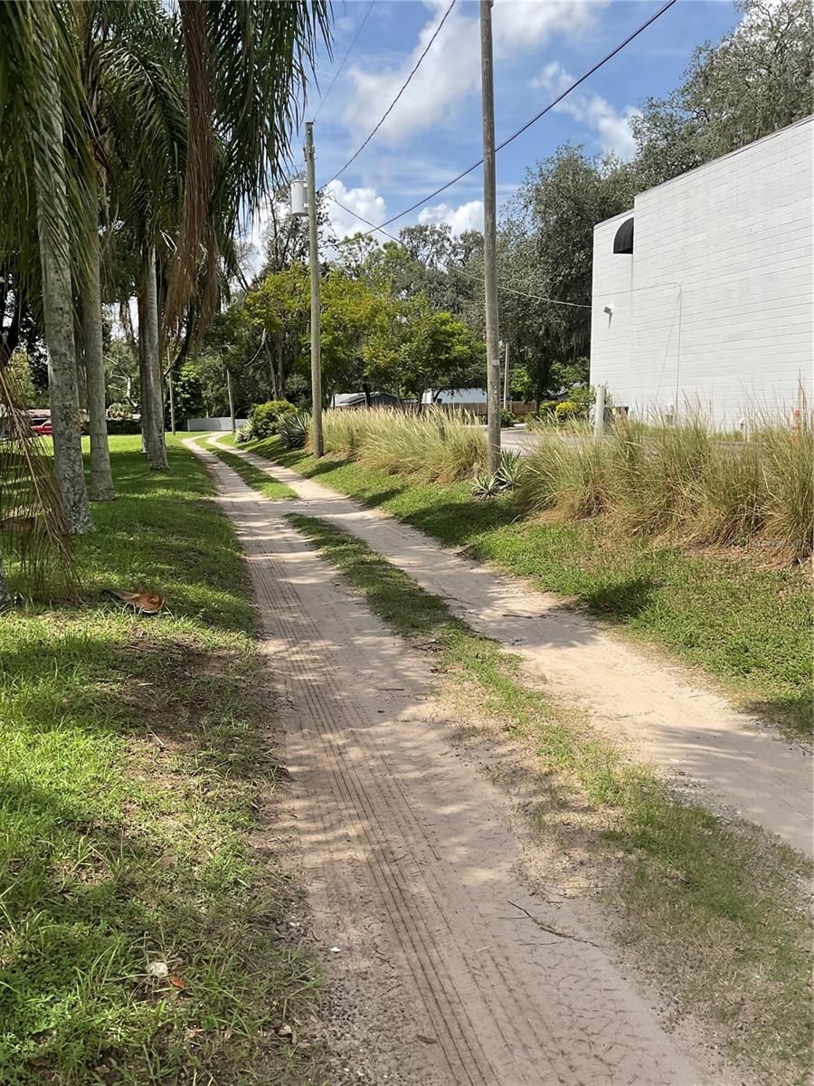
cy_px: 543
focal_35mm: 29
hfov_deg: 48.2
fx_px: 909
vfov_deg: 61.7
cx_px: 407
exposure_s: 1/1786
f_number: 1.8
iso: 16
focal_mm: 3
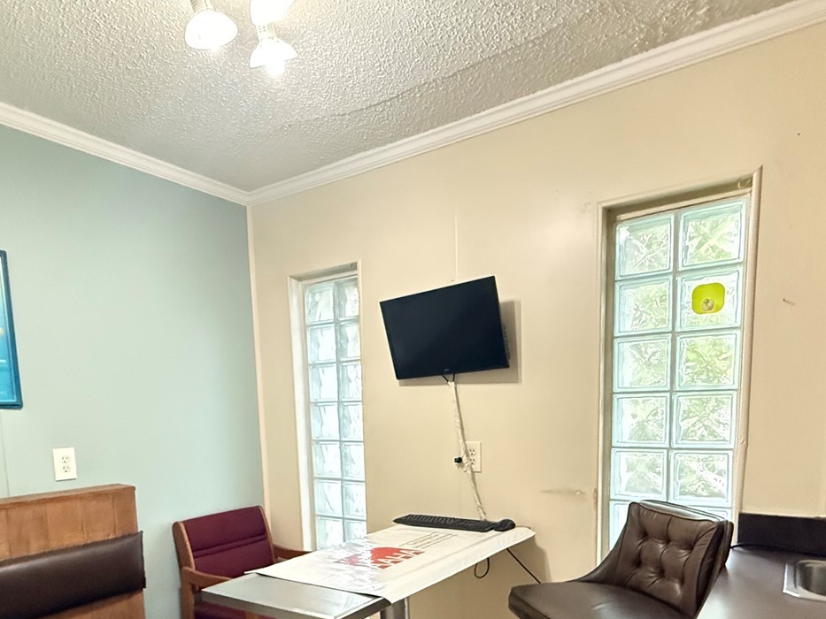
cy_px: 475
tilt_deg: -7.0
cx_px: 397
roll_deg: +0.8
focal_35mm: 24
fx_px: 573
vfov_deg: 53.8
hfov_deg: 71.6
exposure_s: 1/40
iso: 1250
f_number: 2.2
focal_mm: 2.22
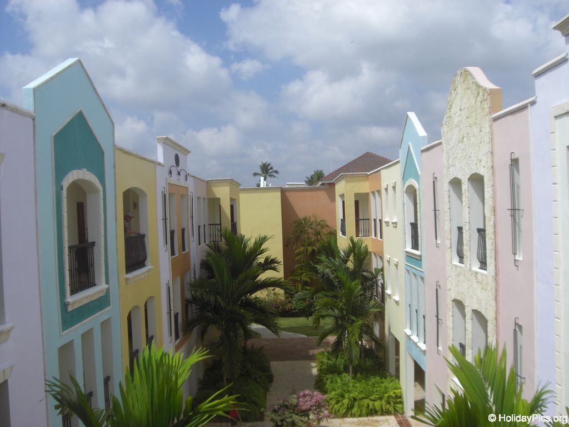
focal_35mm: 38
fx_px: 625
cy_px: 214
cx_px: 284
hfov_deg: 49.0
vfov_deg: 37.7
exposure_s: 1/250
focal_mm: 6.2
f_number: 8
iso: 64
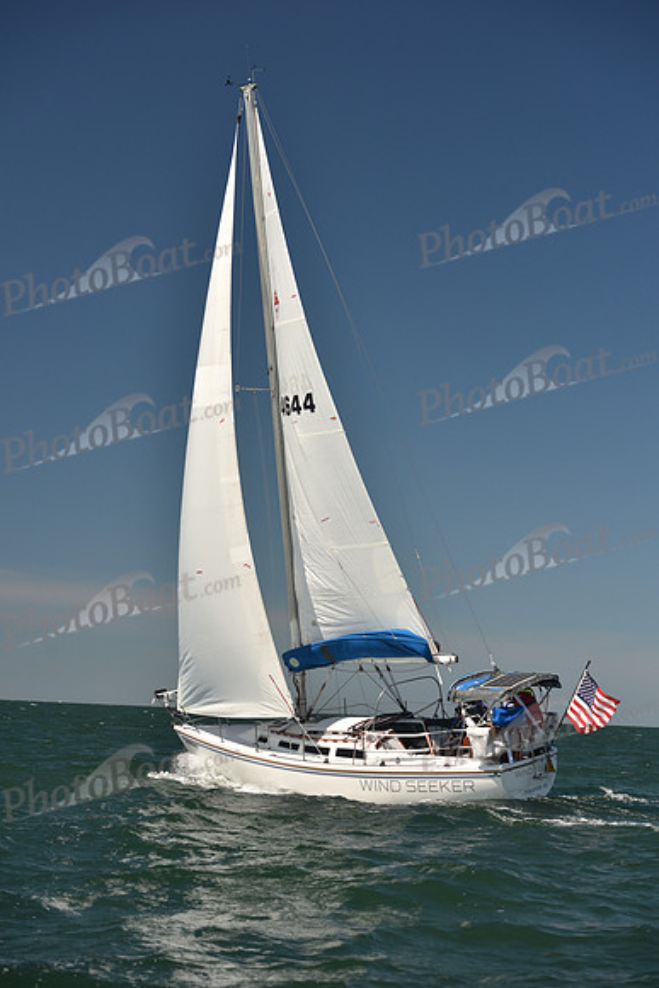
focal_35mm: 70
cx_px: 330
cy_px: 494
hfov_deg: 19.5
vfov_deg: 28.8
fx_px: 1921
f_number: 4.5
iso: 250
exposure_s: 1/1000
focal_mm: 70
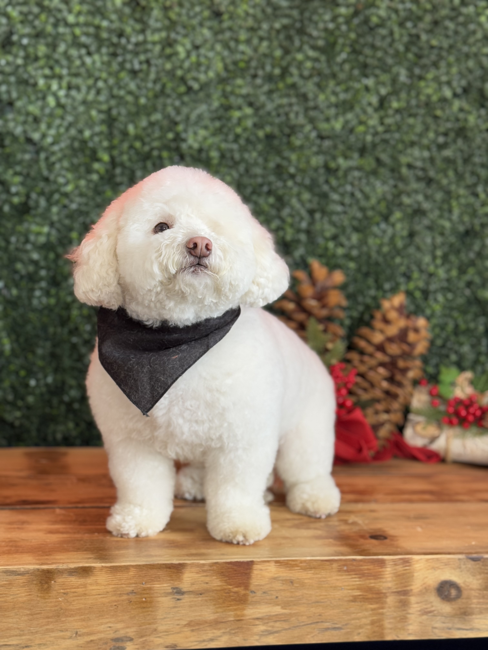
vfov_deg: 39.7
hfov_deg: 30.3
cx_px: 244
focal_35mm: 48
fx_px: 902
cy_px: 325
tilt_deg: +2.0
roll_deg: -1.6
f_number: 1.78
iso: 100
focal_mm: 6.76
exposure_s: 1/64
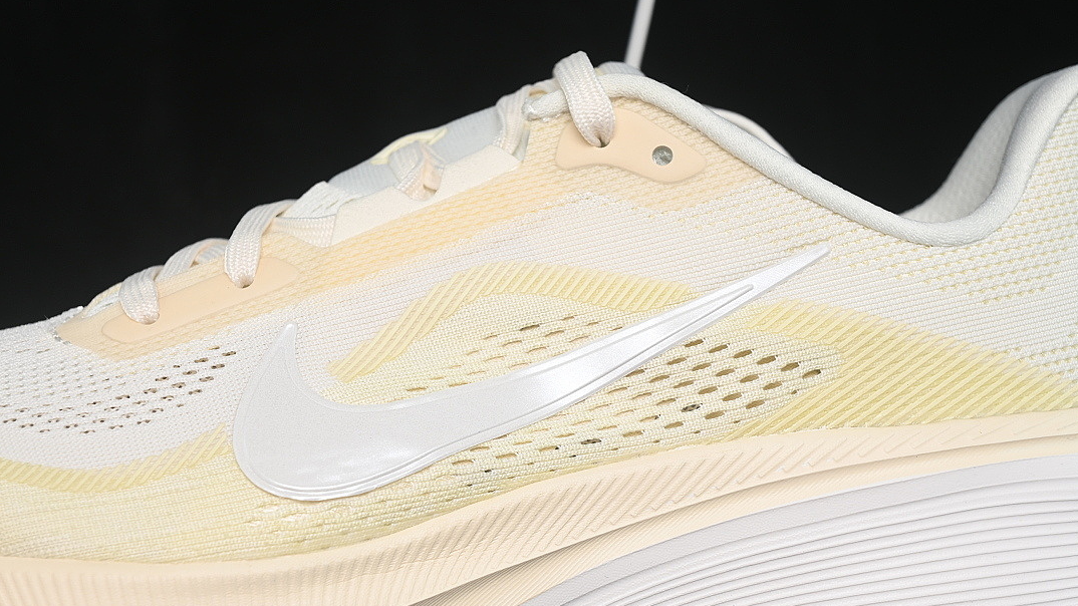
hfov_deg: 26.9
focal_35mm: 79
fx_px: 2258
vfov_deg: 15.3
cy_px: 339
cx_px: 541
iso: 160
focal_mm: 50
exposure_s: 1/50
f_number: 6.3
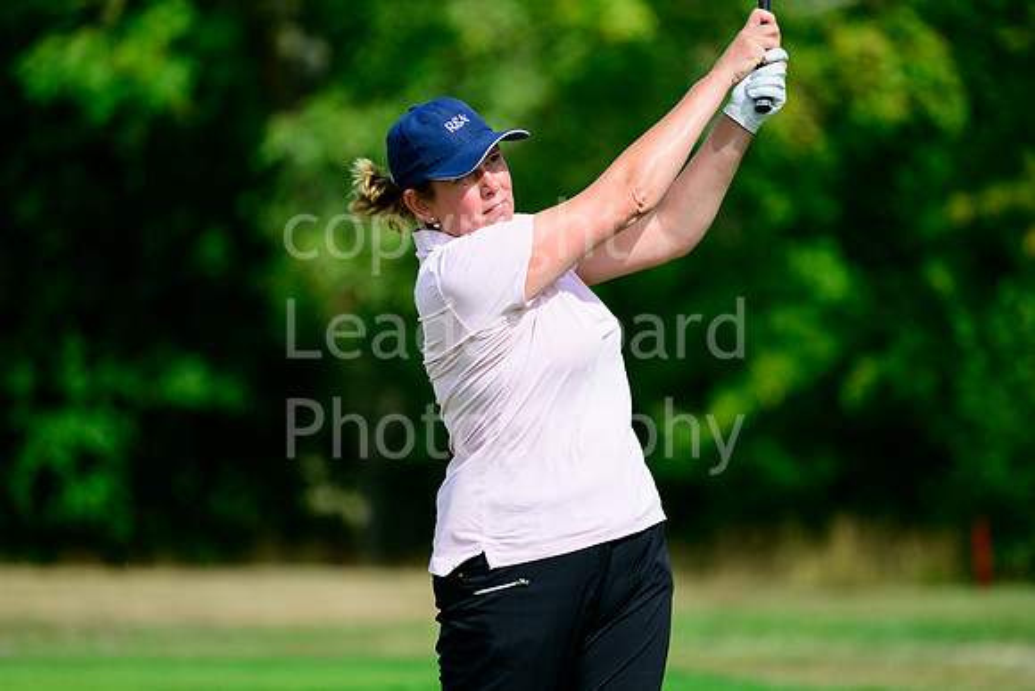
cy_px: 346
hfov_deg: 5.2
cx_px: 518
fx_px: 11502
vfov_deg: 3.4
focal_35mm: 400
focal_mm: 400
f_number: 5.6
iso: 400
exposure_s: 1/2000
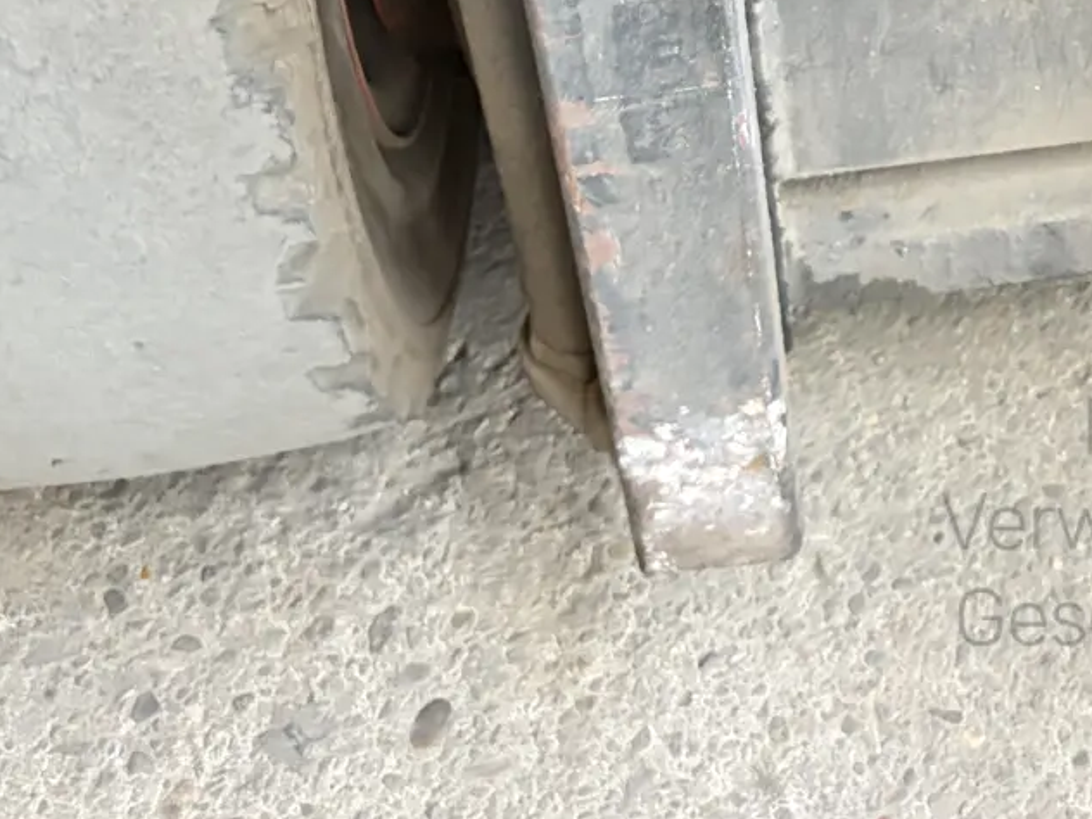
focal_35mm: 79
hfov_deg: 23.3
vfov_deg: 17.1
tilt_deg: -37.3
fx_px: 2492
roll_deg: +0.3
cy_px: -347
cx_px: 1187
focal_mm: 5.96
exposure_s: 1/40
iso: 500
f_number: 1.6
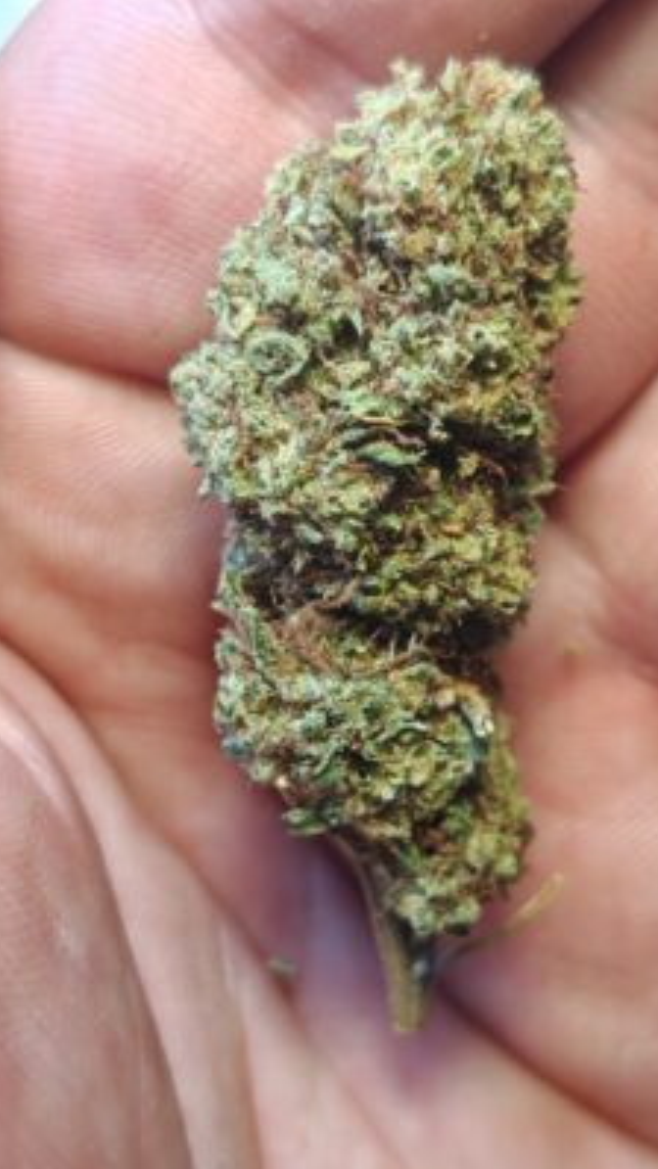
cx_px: 370
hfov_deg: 21.1
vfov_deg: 36.6
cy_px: 584
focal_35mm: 57
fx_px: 1767
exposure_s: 1/100
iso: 80
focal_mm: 5.4
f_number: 1.6
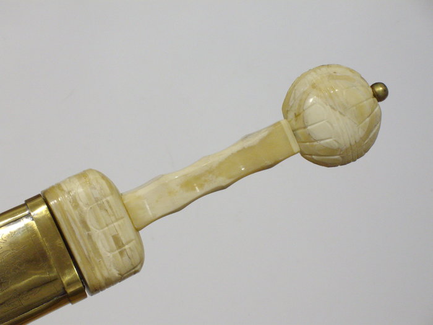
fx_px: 1351
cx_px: 216
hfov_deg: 18.2
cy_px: 162
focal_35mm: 108
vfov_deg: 13.7
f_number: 4.8
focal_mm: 18
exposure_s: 1/50
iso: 320
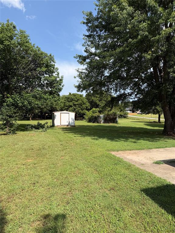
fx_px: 162
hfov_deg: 56.8
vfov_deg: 71.6
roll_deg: +1.2
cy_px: 116
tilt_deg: +0.4
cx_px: 88
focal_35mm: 24
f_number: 1.78
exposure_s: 1/3145
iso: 80
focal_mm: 6.76
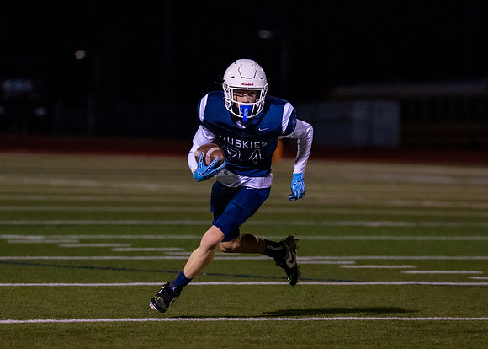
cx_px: 258
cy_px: 177
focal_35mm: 383
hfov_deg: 5.3
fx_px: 5307
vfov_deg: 3.8
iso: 5000
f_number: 2.8
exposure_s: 1/1250
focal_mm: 200
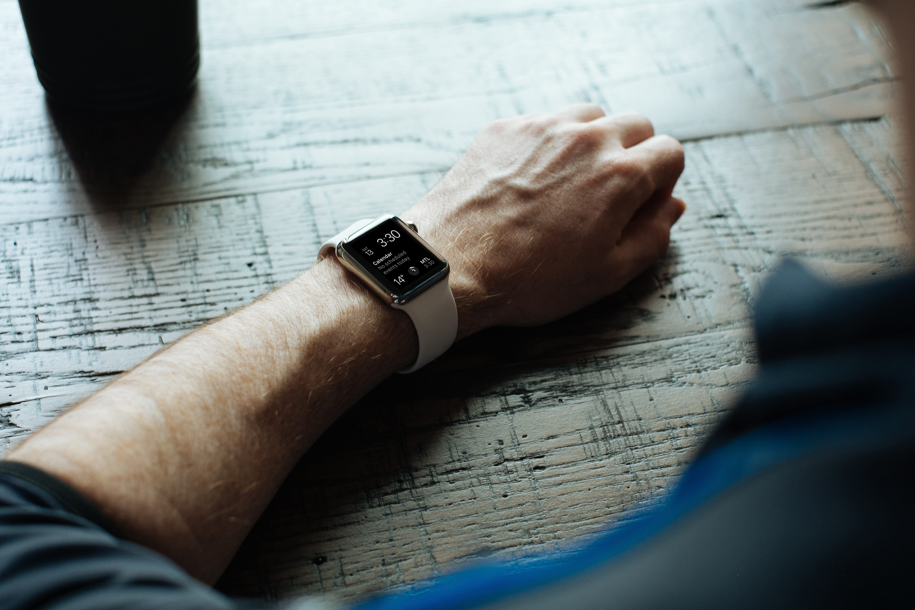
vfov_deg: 25.5
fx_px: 1347
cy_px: 305
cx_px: 458
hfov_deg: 37.5
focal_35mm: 53
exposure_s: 1/30
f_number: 2.8
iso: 800
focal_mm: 35
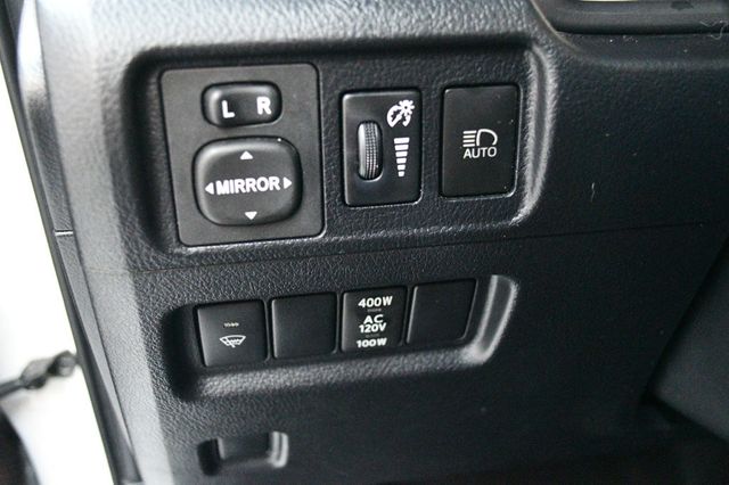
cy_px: 242
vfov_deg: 36.8
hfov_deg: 53.2
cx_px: 364
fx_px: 729
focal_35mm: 36
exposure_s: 1/50
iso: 12800
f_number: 4
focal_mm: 24
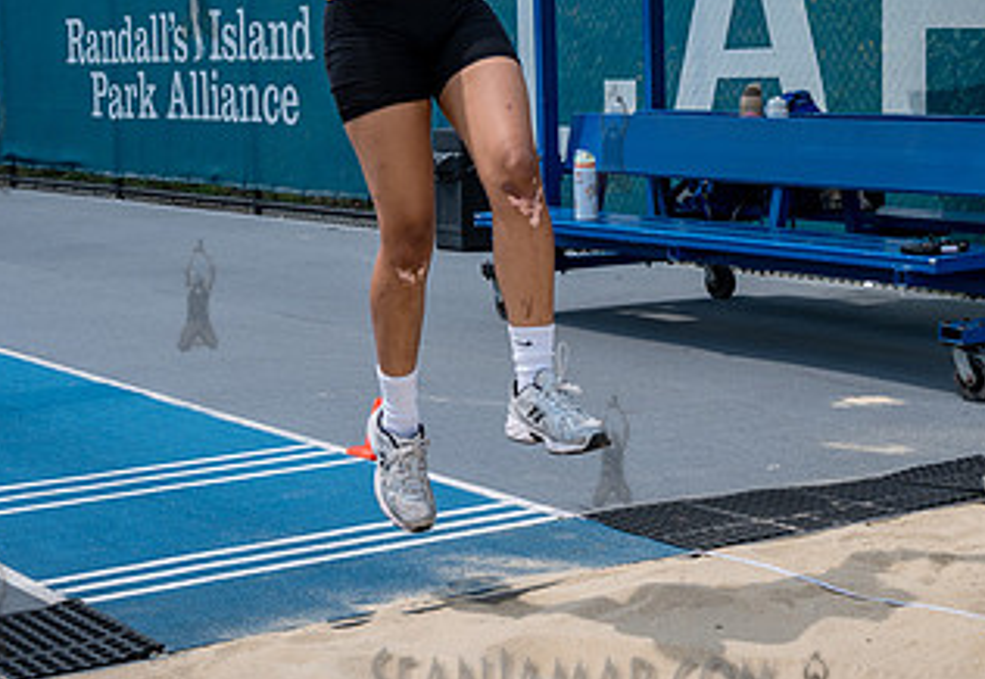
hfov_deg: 26.4
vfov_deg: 18.3
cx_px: 437
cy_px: 229
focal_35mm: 76
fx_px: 2102
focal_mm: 35
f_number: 5
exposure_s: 1/640
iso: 100
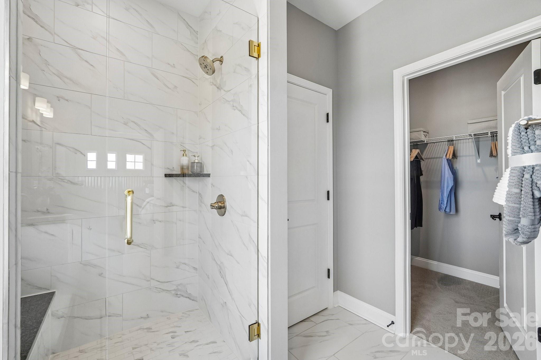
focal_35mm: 15
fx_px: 225
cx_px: 270
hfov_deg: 100.4
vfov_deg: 77.3
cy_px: 180
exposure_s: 1/15
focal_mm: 10
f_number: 8
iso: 400
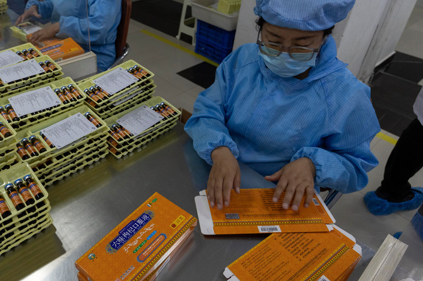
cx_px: 132
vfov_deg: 44.5
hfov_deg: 61.7
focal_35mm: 29
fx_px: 341
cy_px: 103
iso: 1250
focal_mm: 20
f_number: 4
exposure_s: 1/200
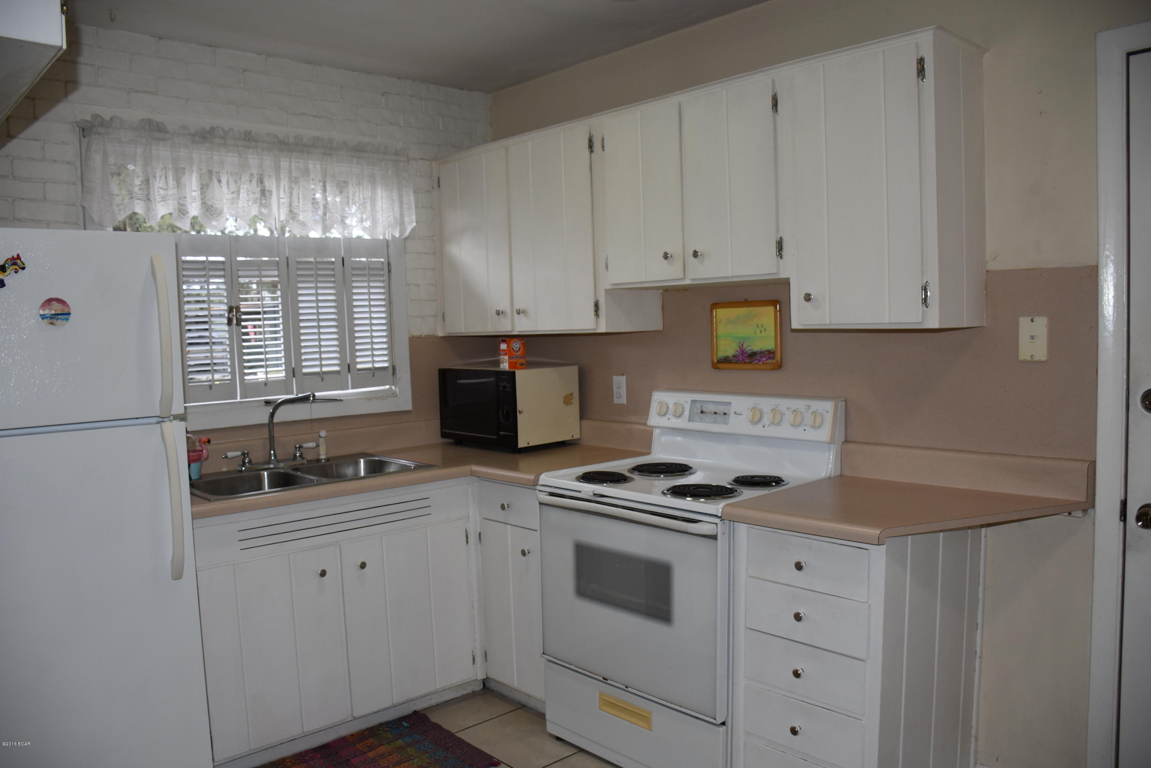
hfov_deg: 67.4
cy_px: 384
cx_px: 576
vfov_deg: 47.9
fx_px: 863
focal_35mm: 27
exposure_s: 1/80
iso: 400
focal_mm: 18
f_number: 3.5
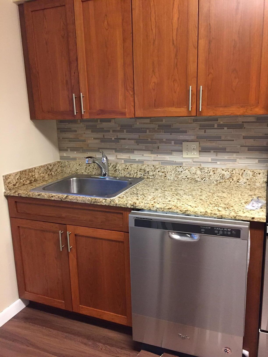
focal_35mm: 29
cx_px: 134
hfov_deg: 48.2
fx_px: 299
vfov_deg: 61.7
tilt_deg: -12.2
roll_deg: +2.2
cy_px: 178
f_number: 2.2
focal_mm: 4.15
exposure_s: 1/17
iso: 250
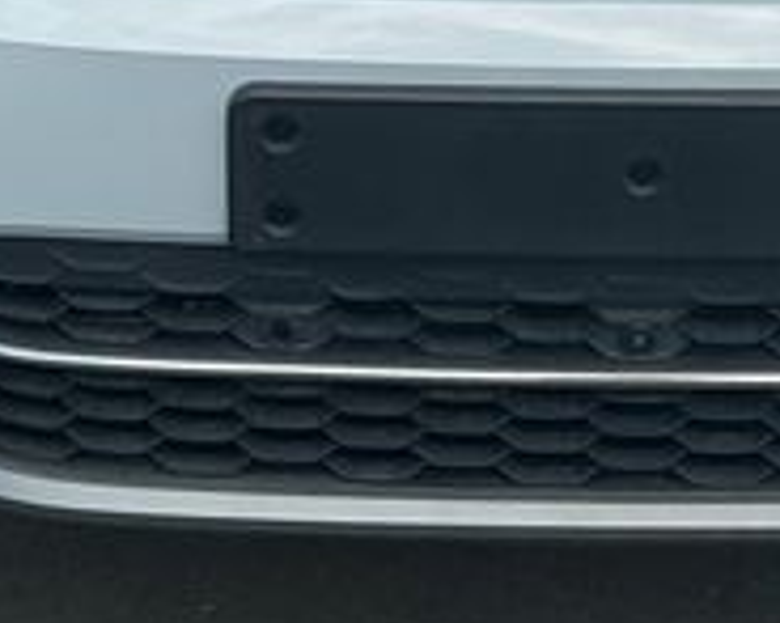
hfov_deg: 15.6
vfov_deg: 12.0
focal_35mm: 123
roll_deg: +2.6
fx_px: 2838
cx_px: 555
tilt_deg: -16.0
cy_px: -318
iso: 25
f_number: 1.8
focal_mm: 3
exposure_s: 1/1848
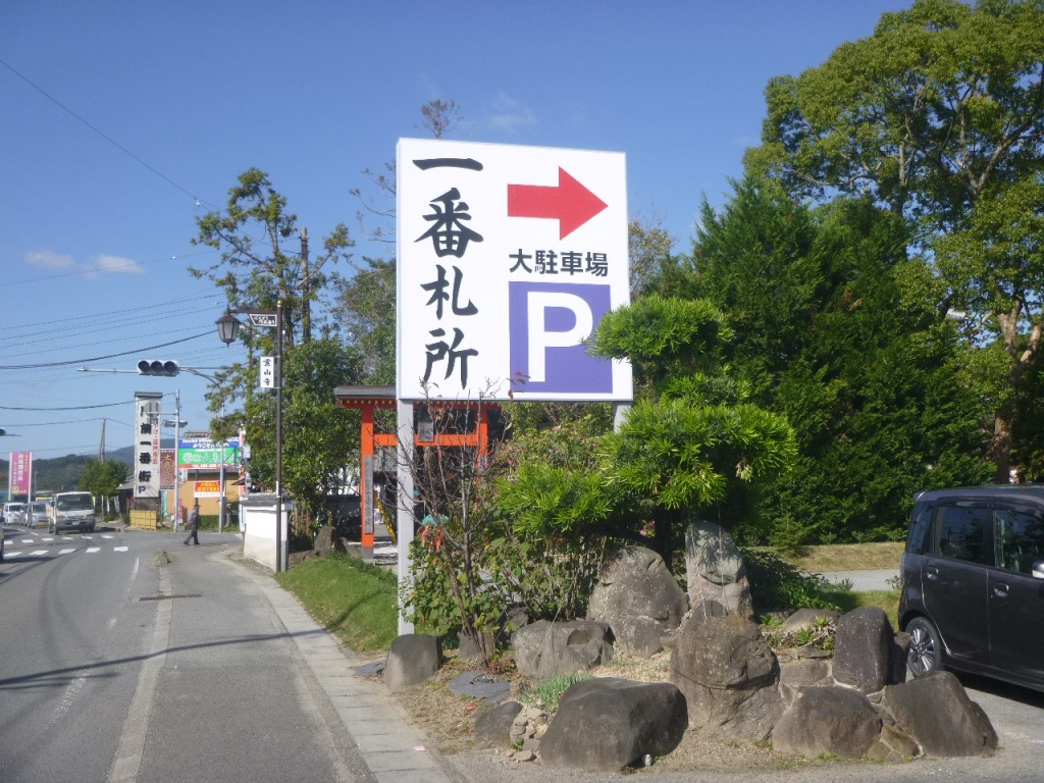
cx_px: 522
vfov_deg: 39.7
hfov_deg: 51.4
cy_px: 392
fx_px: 1086
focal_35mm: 36
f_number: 4.4
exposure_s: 1/500
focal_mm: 6.4
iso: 100
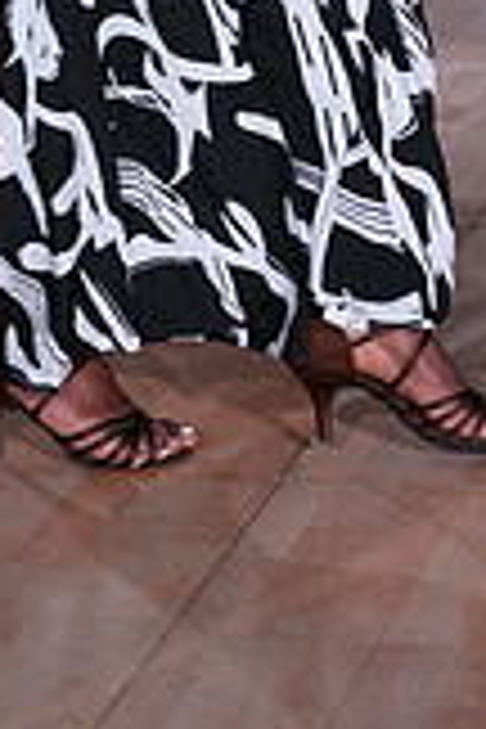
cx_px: 461
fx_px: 3543
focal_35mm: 175
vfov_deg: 11.1
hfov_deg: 7.8
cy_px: -472
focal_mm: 49
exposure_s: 1/250
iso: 1250
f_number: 4.5
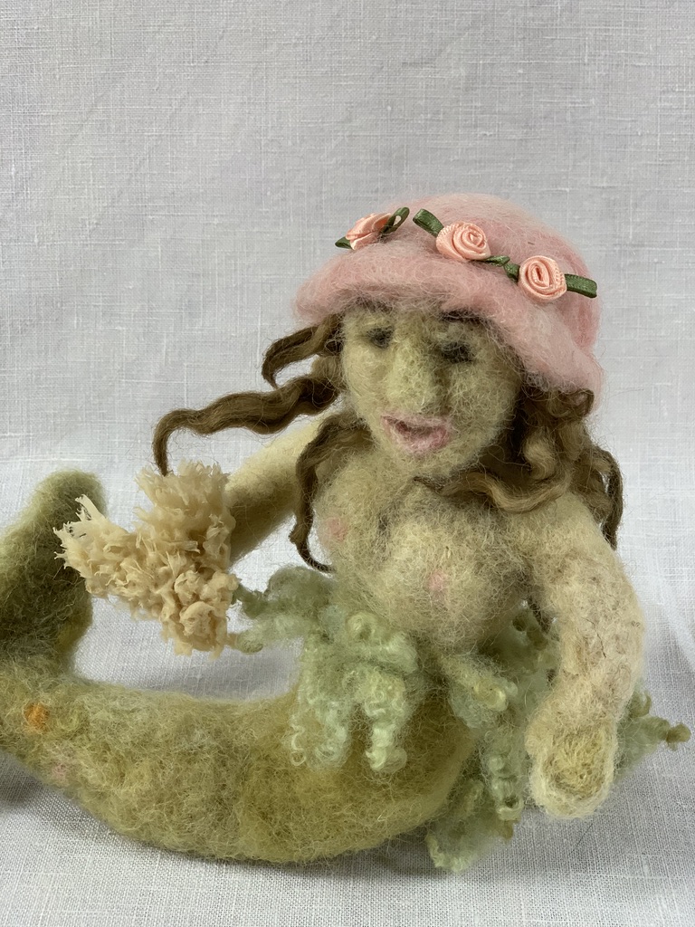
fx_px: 1392
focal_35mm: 52
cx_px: 348
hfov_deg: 28.0
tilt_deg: -26.8
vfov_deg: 36.8
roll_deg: -1.4
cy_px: 464
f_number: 2.4
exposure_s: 1/87
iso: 125
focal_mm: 6
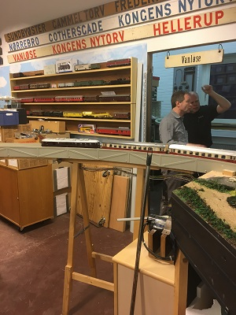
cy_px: 158
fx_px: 264
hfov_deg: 48.2
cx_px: 118
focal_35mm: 29
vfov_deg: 61.7
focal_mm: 4.15
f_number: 2.2
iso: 80
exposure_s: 1/33
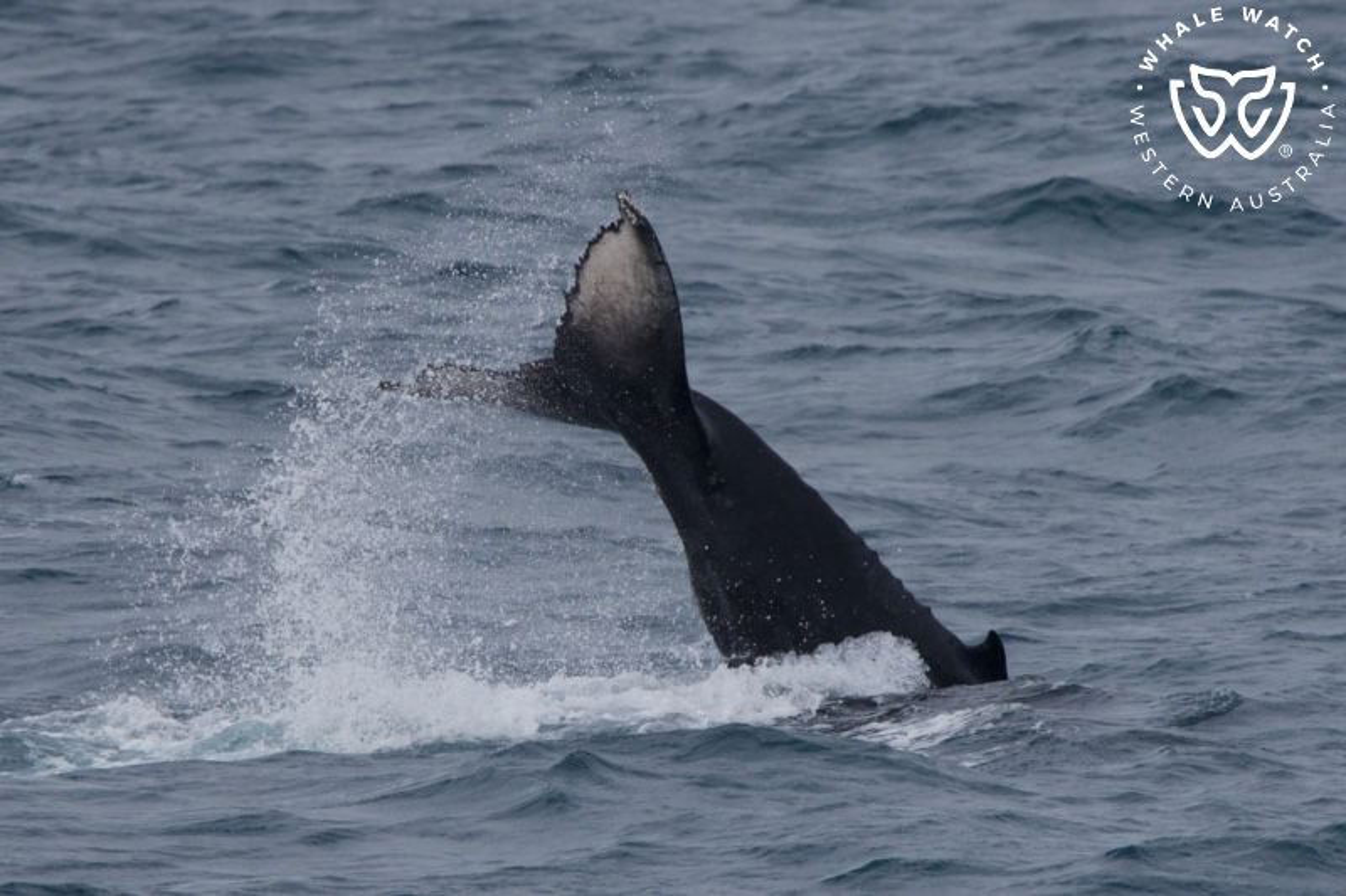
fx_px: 22427
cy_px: 448
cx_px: 673
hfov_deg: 3.4
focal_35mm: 600
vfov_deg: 2.3
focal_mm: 600
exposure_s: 1/3200
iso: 1250
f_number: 8
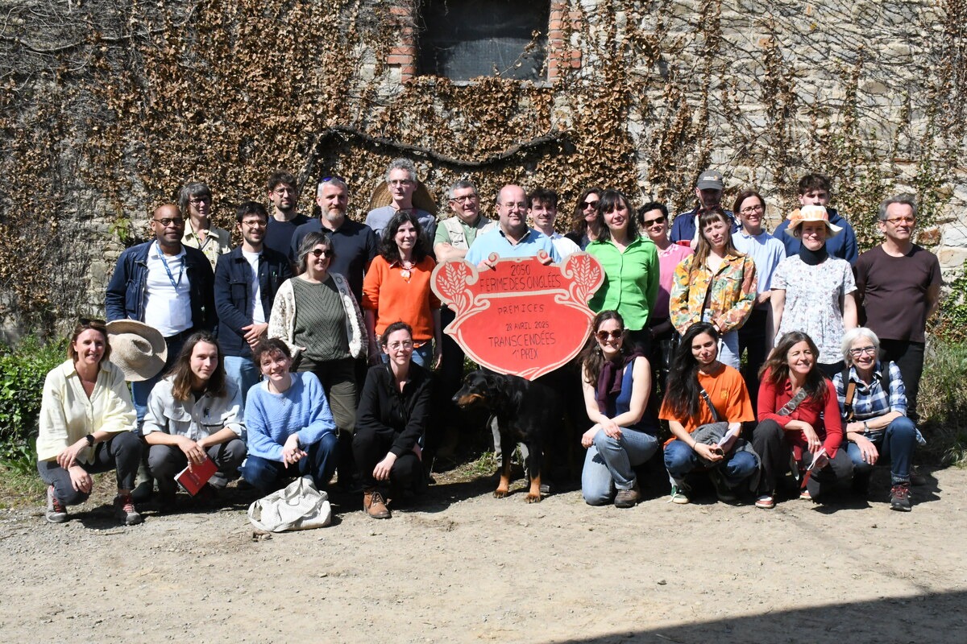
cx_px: 484
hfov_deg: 48.5
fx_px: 1074
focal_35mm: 40
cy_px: 322
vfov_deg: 33.4
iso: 4000
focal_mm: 27
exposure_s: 1/1600
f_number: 20
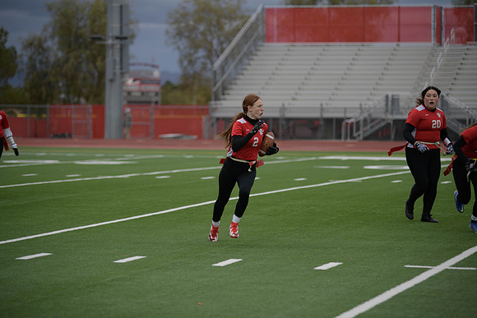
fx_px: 1723
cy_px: 159
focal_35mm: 130
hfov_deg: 15.8
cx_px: 238
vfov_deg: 10.6
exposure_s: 1/200
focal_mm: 130
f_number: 2.8
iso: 80
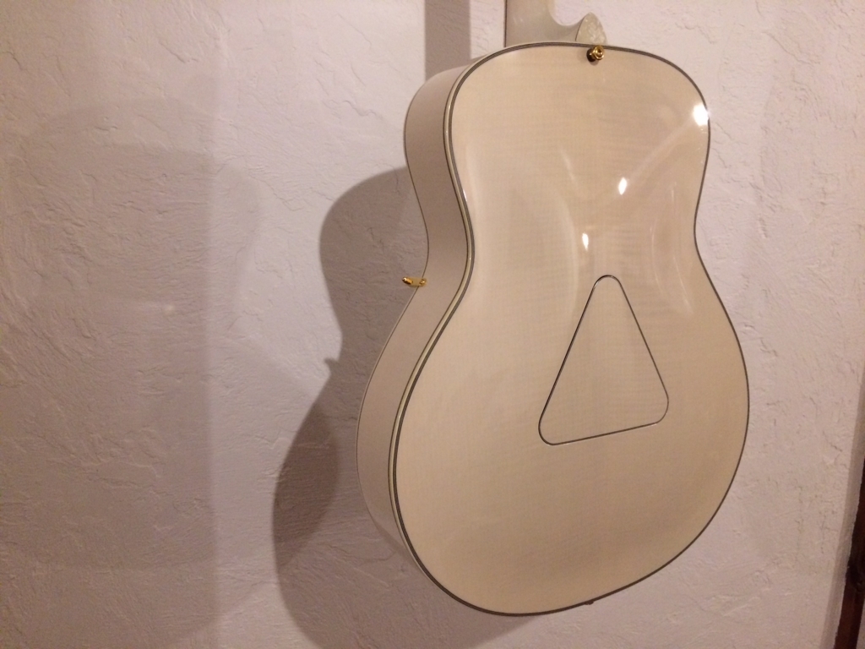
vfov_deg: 48.2
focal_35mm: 29
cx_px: 432
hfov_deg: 61.7
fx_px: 725
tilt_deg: -9.9
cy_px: 324
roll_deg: -2.5
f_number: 2.2
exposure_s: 1/30
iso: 250
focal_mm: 4.15
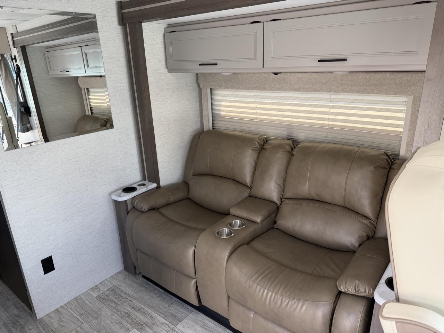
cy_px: 166
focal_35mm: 24
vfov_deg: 56.8
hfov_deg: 71.6
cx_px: 222
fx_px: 308
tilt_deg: -20.9
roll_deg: +3.3
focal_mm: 6.76
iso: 100
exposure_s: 1/121
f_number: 1.78
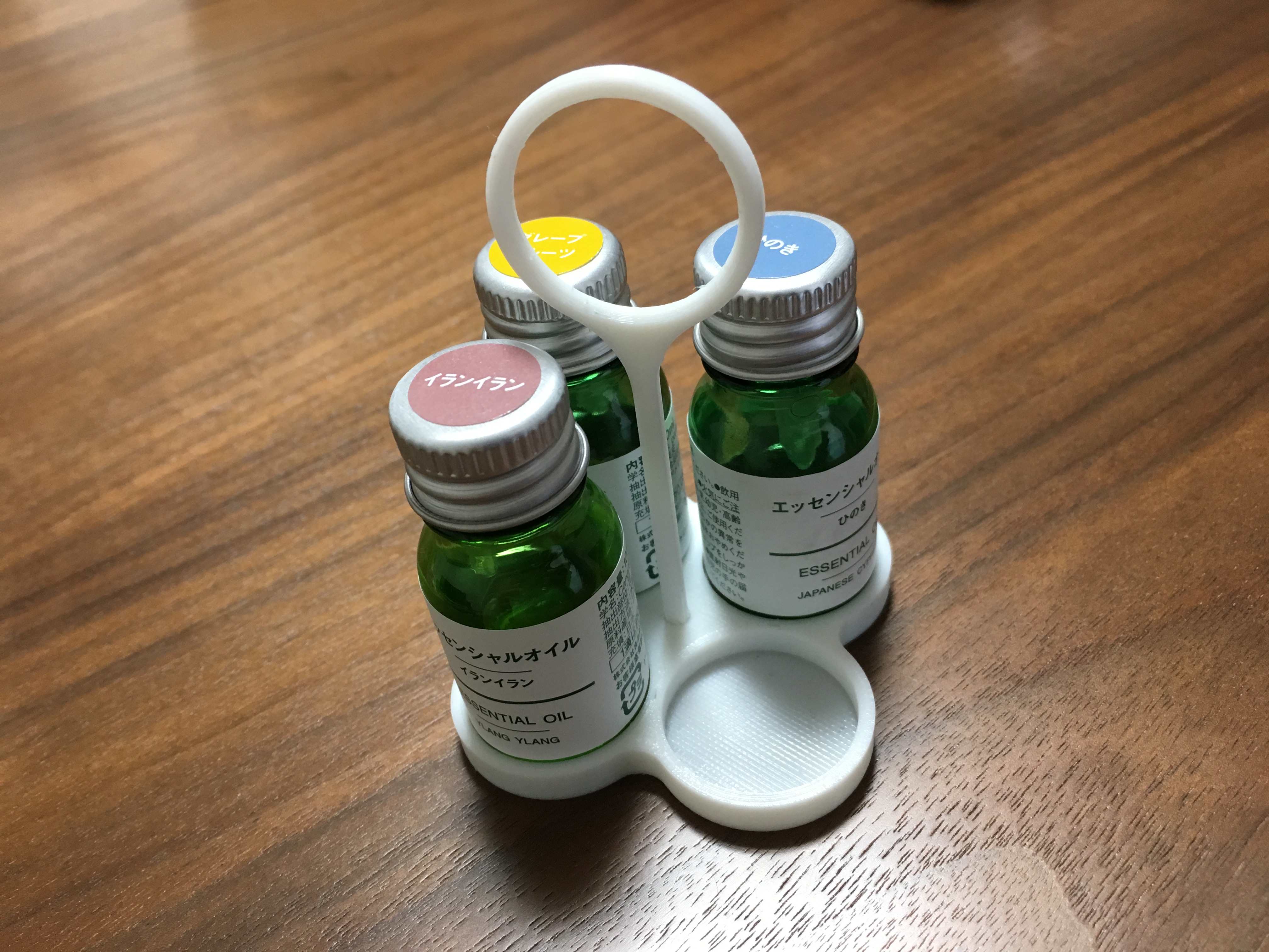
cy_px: 476
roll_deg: +8.6
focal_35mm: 29
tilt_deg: -41.2
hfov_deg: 61.7
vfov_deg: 48.2
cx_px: 634
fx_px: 1063
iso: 80
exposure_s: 1/30
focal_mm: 4.15
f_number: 2.2
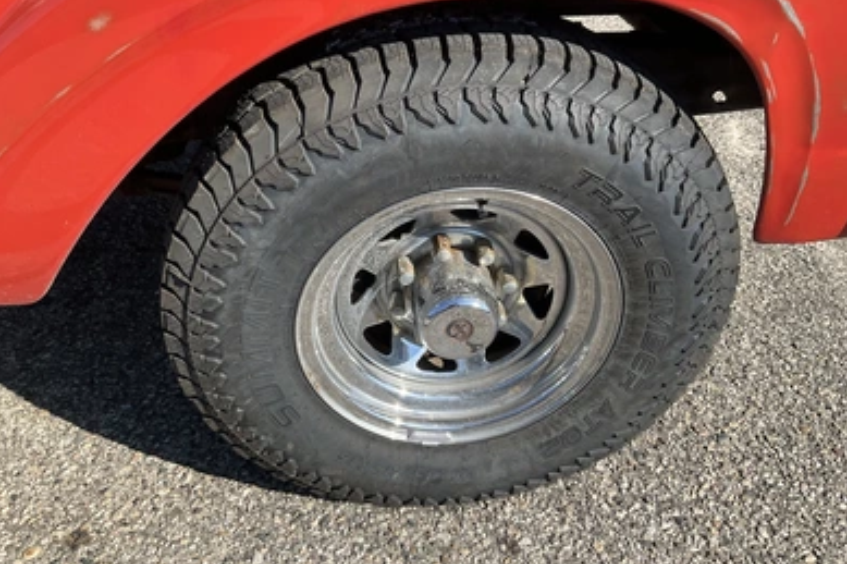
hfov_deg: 60.3
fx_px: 729
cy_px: 253
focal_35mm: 31
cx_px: 433
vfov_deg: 42.2
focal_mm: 3
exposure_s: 1/829
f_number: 1.8
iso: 25
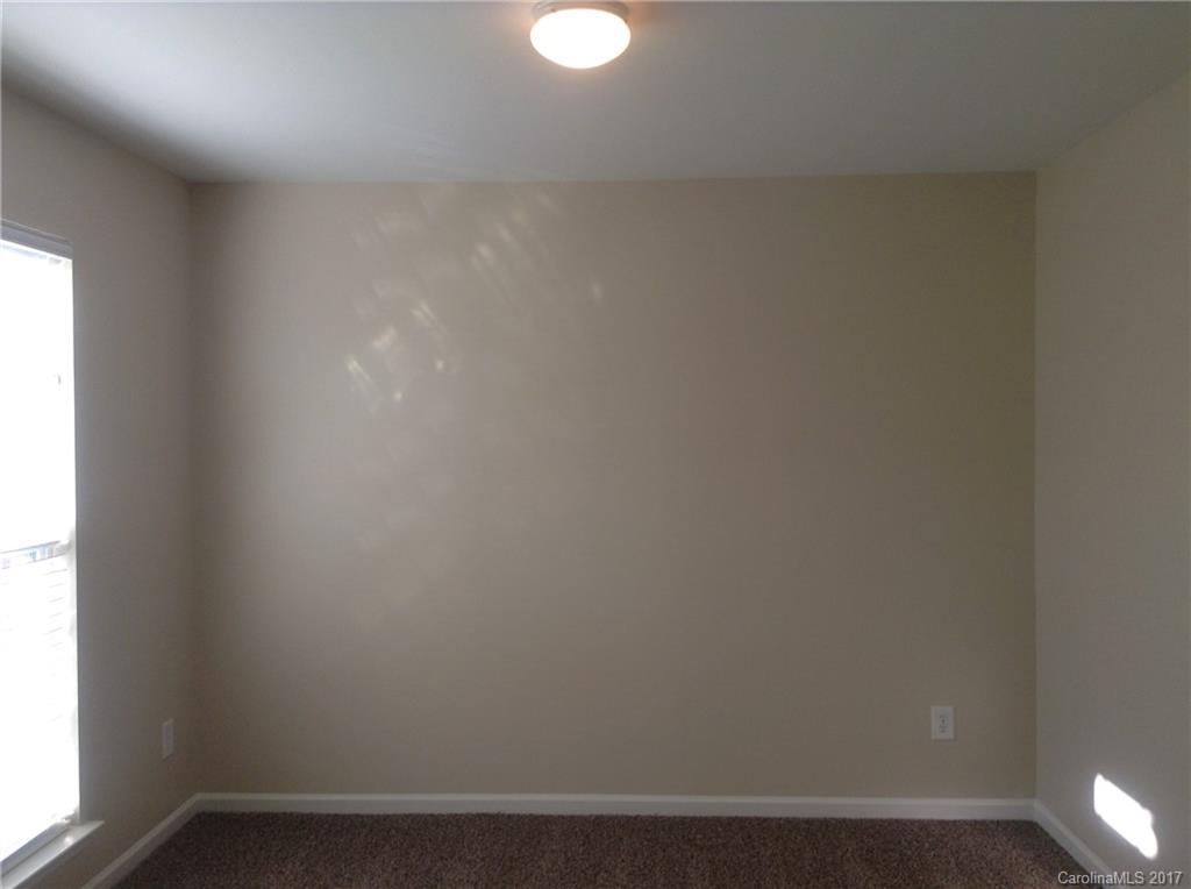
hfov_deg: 55.4
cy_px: 444
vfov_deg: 42.8
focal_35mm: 33
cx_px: 596
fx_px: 1133
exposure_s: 1/60
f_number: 2.4
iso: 32
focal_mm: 3.3
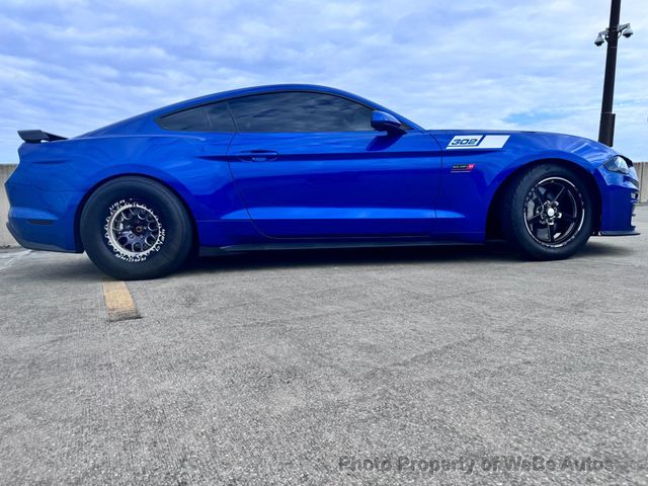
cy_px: 243
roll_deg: -0.5
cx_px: 324
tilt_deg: -6.1
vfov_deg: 56.8
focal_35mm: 24
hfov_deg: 71.6
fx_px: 449
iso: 80
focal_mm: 6.76
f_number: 1.78
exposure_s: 1/4049
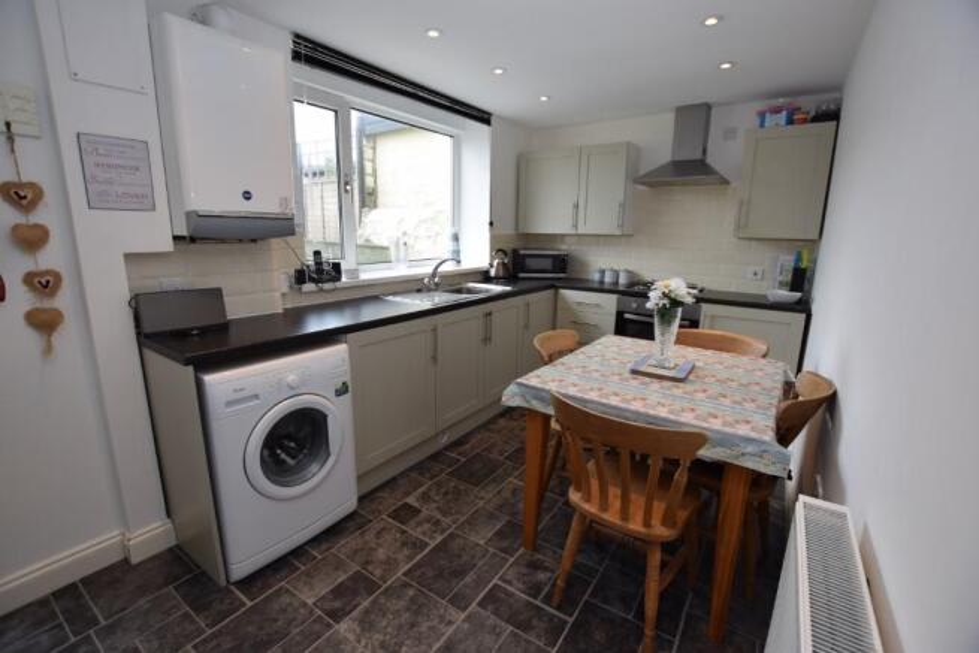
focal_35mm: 15
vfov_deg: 77.4
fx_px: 408
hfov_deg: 100.4
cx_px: 490
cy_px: 326
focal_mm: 10
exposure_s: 1/60
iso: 100
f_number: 4
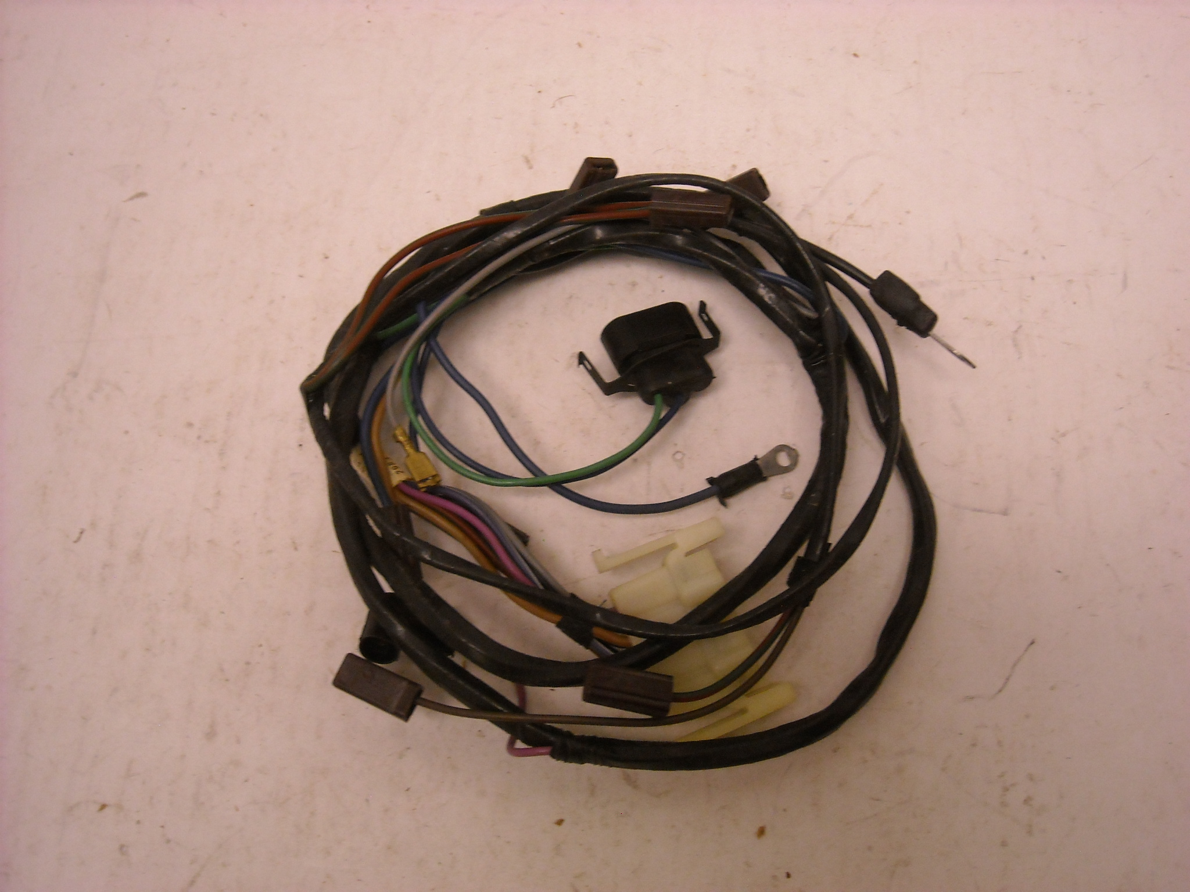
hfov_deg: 42.9
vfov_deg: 32.9
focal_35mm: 44
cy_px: 446
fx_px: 1513
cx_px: 595
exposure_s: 1/60
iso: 248
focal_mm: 7.1
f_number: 3.1
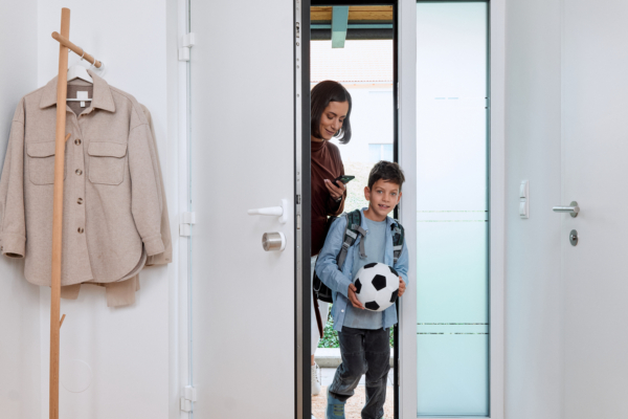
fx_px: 523
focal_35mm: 30
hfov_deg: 61.9
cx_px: 314
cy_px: 210
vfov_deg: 43.6
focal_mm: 30
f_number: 8
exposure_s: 1/160
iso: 1600
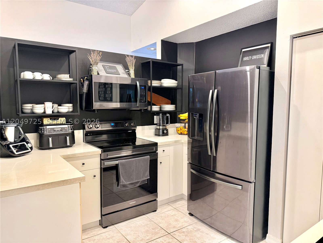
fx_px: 224
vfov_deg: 56.8
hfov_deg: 71.6
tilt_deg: -5.0
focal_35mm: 24
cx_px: 162
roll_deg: +0.3
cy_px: 122
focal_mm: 6.76
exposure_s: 1/60
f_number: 1.78
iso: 320
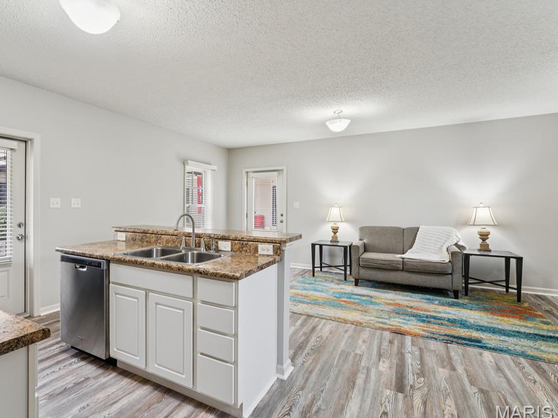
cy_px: 209
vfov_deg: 71.2
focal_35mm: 18
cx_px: 233
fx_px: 292
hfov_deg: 86.7
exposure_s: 1.6
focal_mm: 16.1
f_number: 13
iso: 100
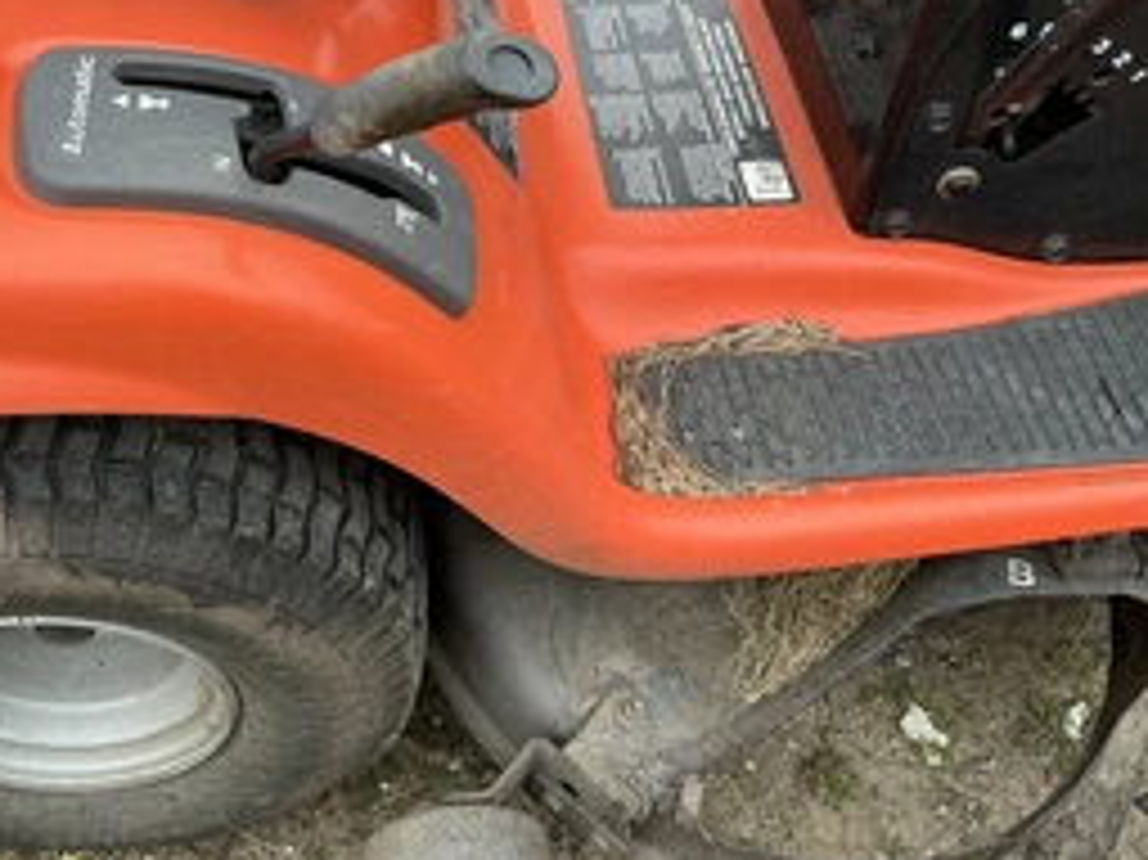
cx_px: 302
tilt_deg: -49.3
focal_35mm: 44
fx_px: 1459
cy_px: 261
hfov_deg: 41.8
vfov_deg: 32.5
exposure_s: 1/174
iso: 20
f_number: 1.8
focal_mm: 3
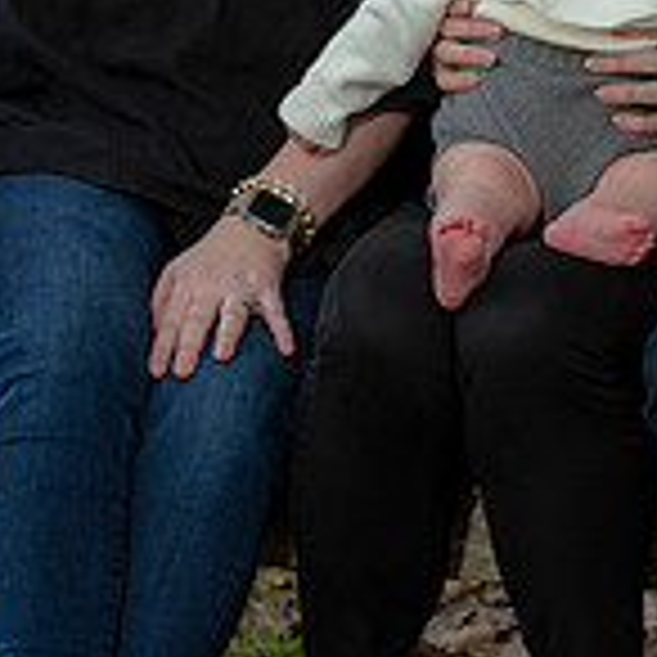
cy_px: -45
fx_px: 5798
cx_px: 468
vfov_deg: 6.5
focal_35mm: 270
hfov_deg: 6.5
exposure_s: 1/200
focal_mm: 80
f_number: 4
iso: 160
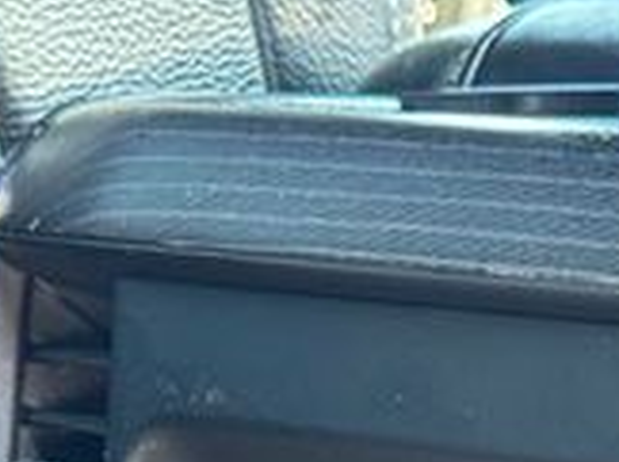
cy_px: 848
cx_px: 737
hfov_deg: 10.3
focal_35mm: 190
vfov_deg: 7.5
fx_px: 3393
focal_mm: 6.76
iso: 250
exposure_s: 1/60
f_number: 1.78
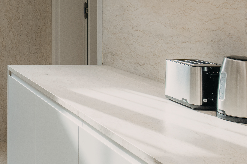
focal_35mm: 63
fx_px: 432
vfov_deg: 20.2
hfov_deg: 26.0
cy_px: -32
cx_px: -95
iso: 200
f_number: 8
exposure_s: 1/40
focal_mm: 19
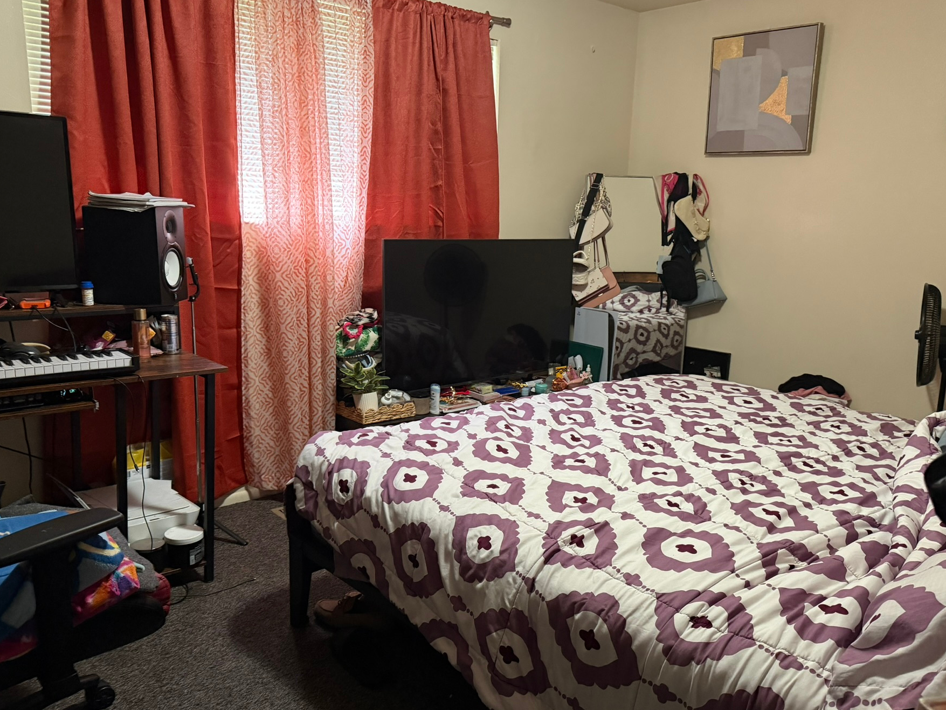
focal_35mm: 28
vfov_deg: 49.7
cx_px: 511
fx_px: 765
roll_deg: -1.3
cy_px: 374
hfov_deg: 63.3
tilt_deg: -12.2
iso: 800
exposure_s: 1/40
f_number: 1.78
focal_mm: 6.76
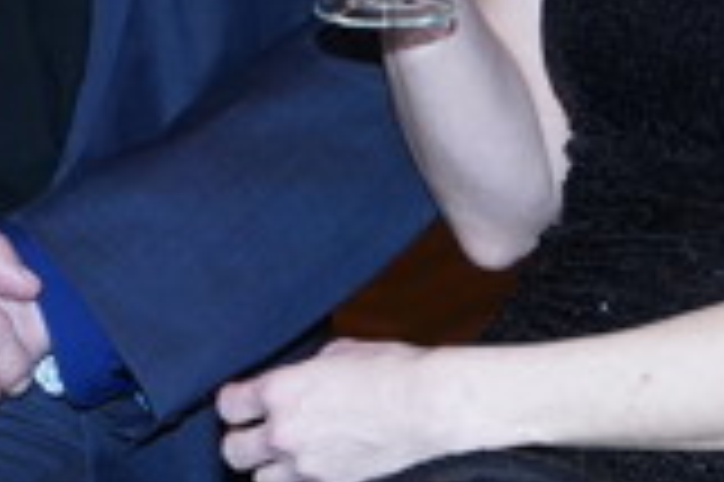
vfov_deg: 7.2
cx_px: 270
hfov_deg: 10.9
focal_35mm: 189
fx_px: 3797
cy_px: -68
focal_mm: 44
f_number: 7.1
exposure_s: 1/50
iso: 3200
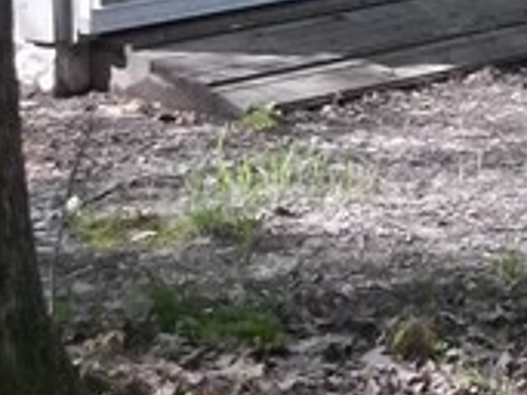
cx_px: 499
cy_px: -355
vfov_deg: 7.5
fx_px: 2921
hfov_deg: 10.2
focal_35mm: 192
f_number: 2.9
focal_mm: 5.7
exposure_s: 1/320
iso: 80
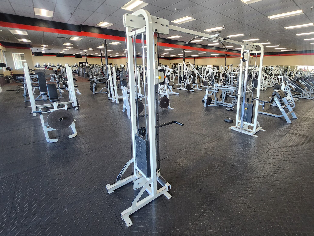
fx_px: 145
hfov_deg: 93.4
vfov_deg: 77.7
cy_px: 101
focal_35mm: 16
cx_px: 186
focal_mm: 1.74
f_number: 2.2
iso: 125
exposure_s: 1/60
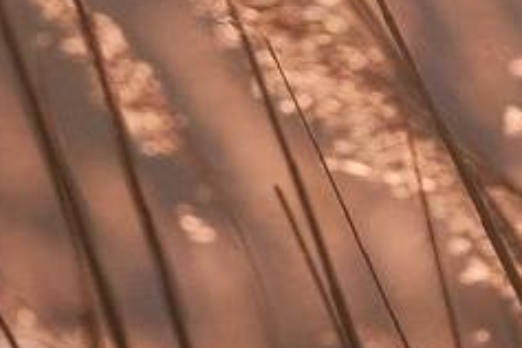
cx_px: 689
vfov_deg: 1.1
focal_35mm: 1196
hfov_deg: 1.7
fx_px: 17341
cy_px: 213
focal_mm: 118
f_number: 5
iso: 640
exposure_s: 1/3800
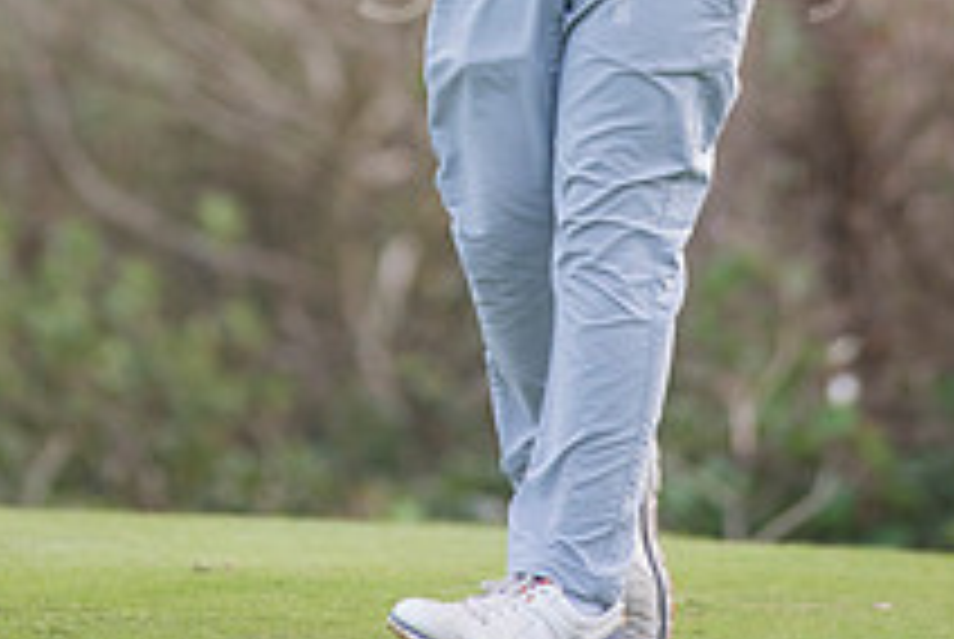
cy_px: -256
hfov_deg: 3.2
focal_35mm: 636
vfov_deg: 2.2
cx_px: 396
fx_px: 16877
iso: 1000
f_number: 4
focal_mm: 300
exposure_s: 1/1600
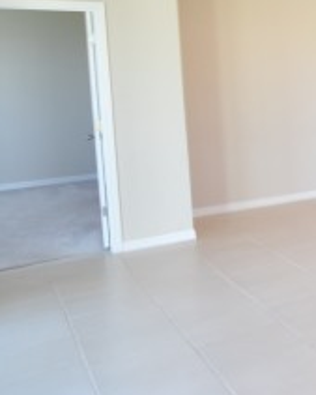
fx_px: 561
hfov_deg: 19.7
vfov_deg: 37.8
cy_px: 101
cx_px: 611
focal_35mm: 48
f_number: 3.5
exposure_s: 1/125
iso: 800
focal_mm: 10
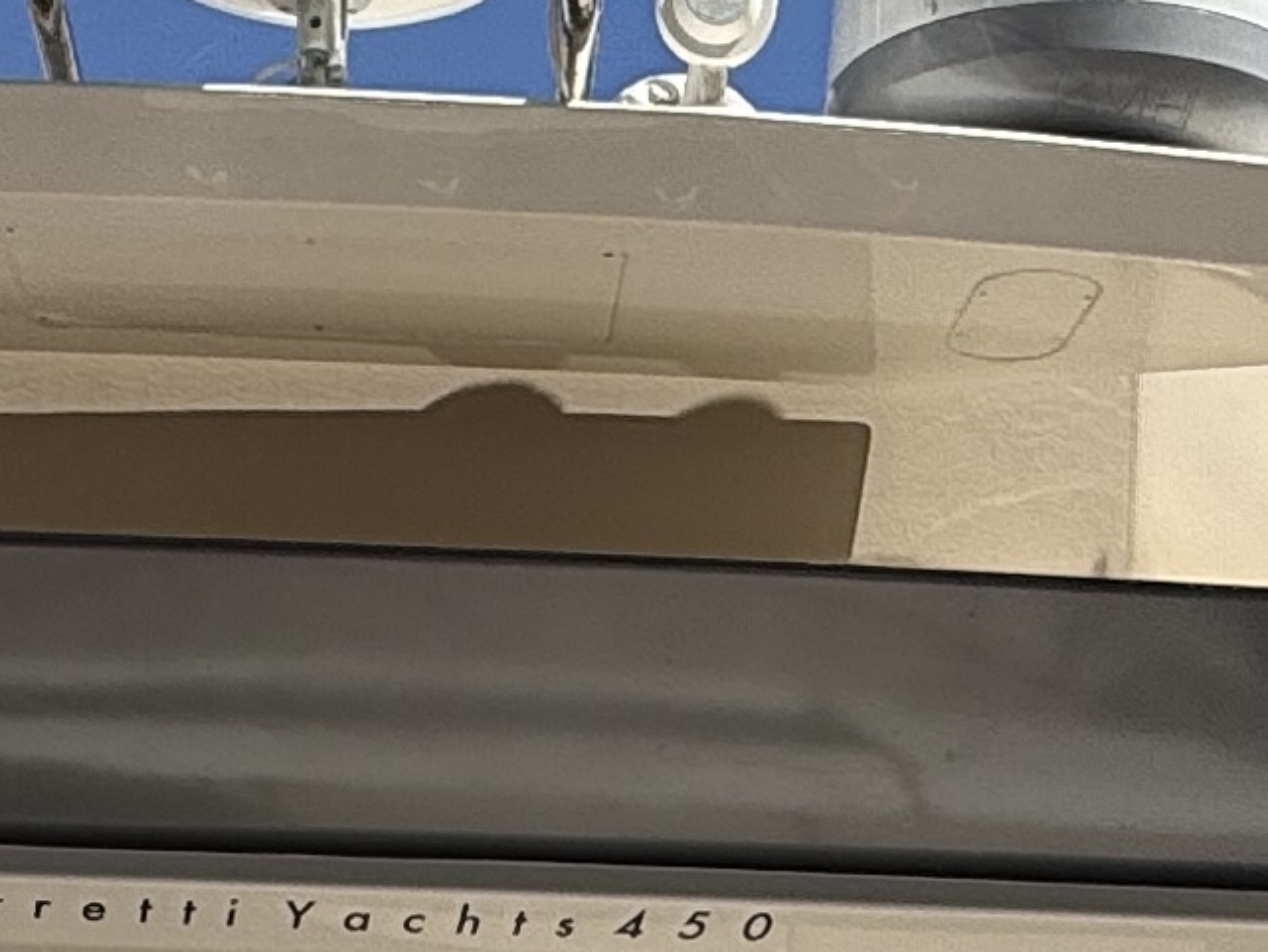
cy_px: 1714
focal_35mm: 88
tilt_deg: -3.8
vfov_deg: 14.7
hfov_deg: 22.2
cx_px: 497
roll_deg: -1.2
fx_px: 3224
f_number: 2.2
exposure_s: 1/2717
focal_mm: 2.22
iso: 50
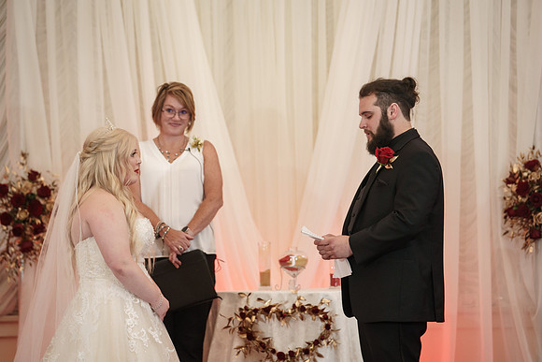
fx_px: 1831
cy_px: 181
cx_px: 273
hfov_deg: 16.8
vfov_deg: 11.3
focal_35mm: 122
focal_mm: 120
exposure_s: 1/100
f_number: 4
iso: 2000
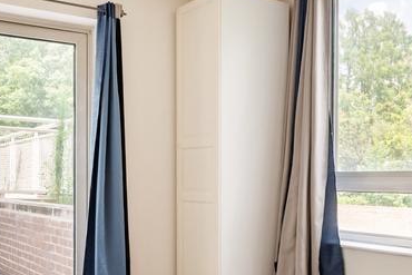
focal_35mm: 47
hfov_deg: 41.7
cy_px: 193
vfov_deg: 28.4
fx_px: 538
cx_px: 161
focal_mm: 17
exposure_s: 1/125
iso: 640
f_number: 8
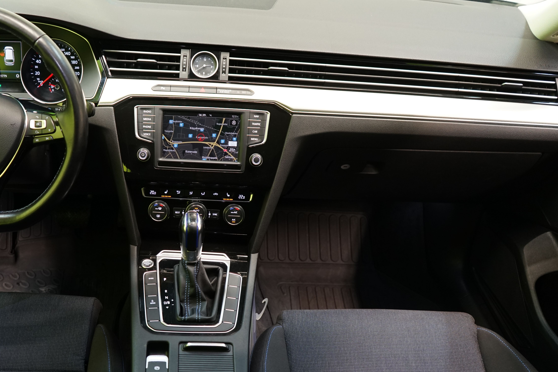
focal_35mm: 38
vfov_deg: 34.8
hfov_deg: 49.8
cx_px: 188
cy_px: 238
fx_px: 589
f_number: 3.5
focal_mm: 28
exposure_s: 1/30
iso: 1000
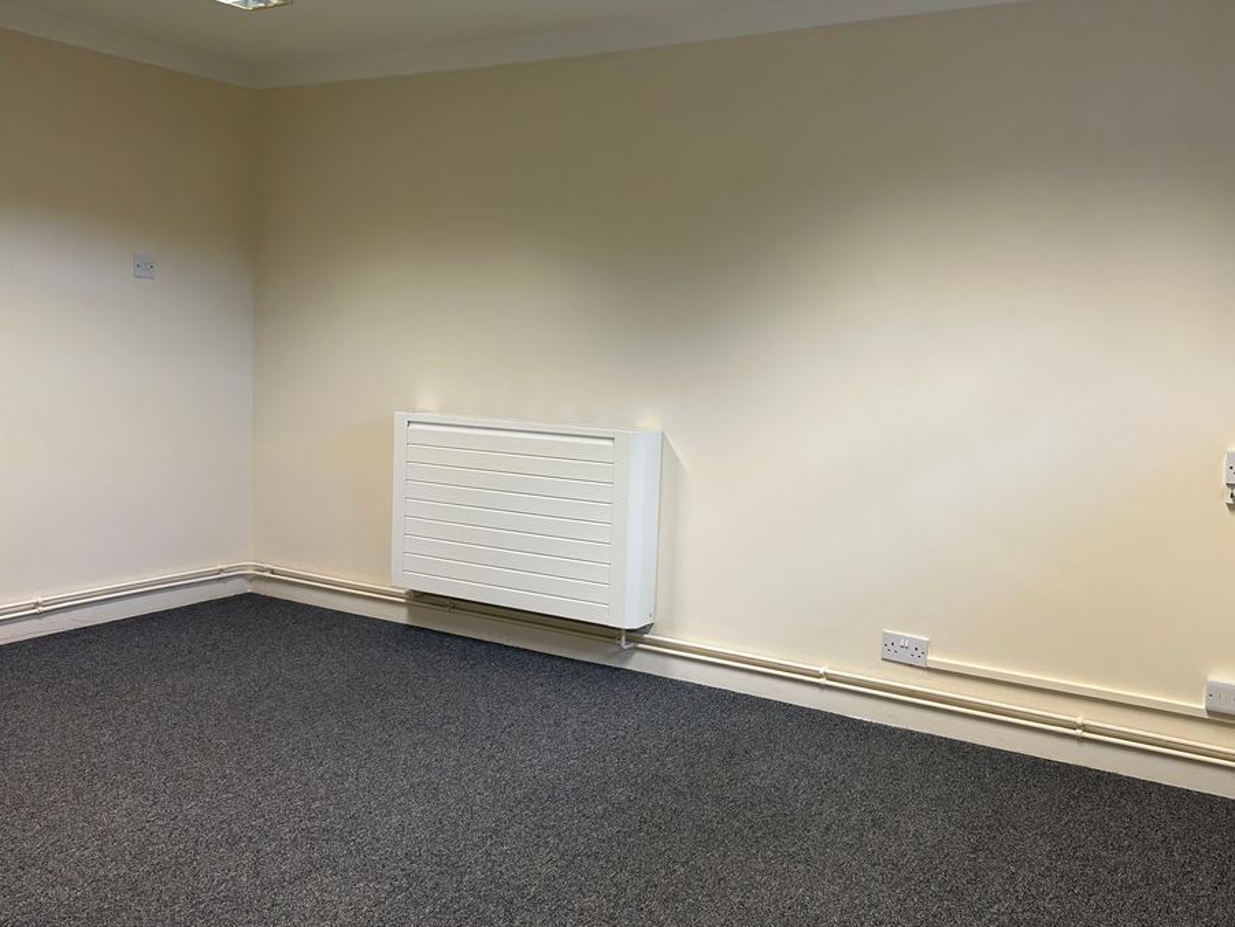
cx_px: 659
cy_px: 417
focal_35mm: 32
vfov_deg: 44.1
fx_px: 1142
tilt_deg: -5.1
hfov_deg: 56.8
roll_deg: -1.7
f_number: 1.5
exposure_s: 1/100
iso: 100
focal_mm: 5.7
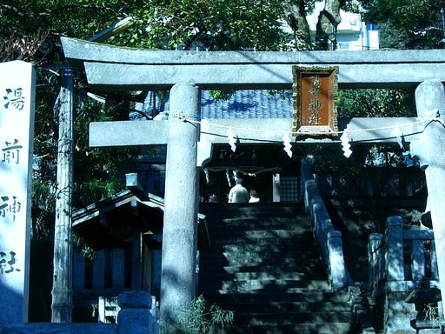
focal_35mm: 79
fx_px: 1016
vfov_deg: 18.7
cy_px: 167
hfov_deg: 24.7
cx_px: 222
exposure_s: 1/200
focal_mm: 12.8
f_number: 4.1
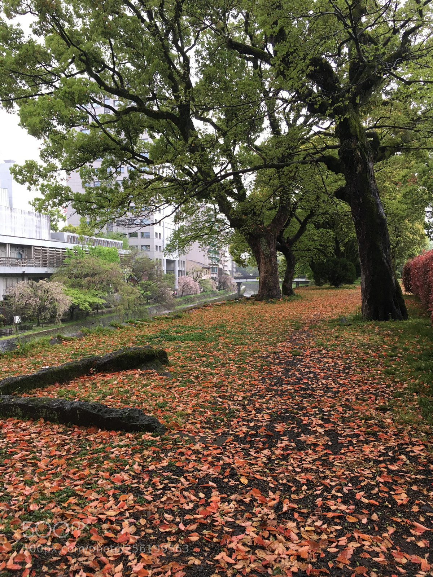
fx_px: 484
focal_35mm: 29
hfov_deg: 48.2
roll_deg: +0.4
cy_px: 288
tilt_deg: -2.5
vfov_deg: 61.7
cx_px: 216
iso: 25
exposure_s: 1/40
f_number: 2.2
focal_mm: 4.15
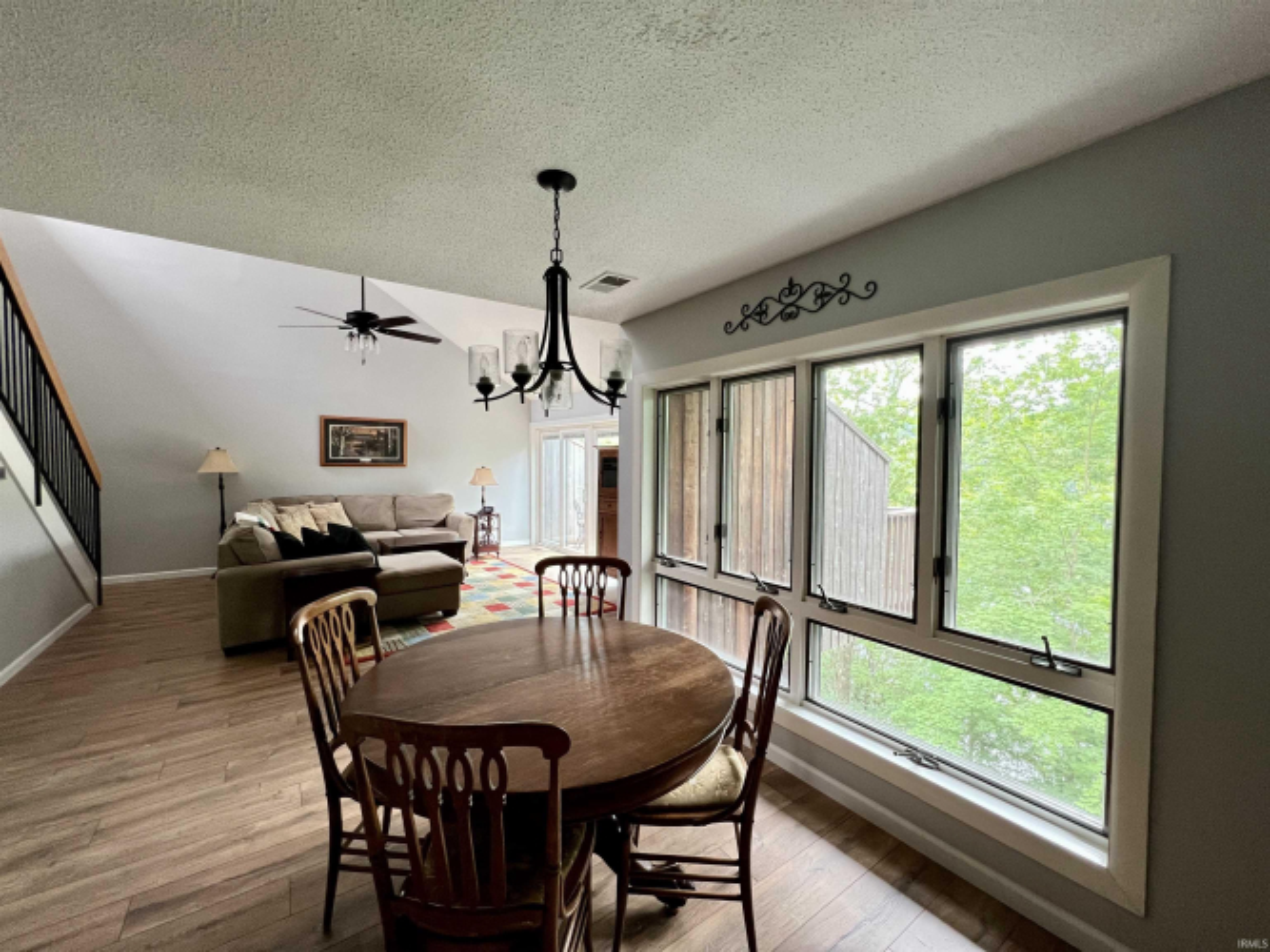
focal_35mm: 13
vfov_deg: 89.9
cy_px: 476
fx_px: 477
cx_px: 635
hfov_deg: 106.2
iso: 250
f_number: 1.8
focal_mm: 1.57
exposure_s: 1/60
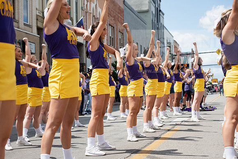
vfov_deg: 19.5
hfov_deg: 28.8
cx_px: 119
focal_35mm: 70
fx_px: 463
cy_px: 80
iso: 200
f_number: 5.6
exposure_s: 1/800
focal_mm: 70
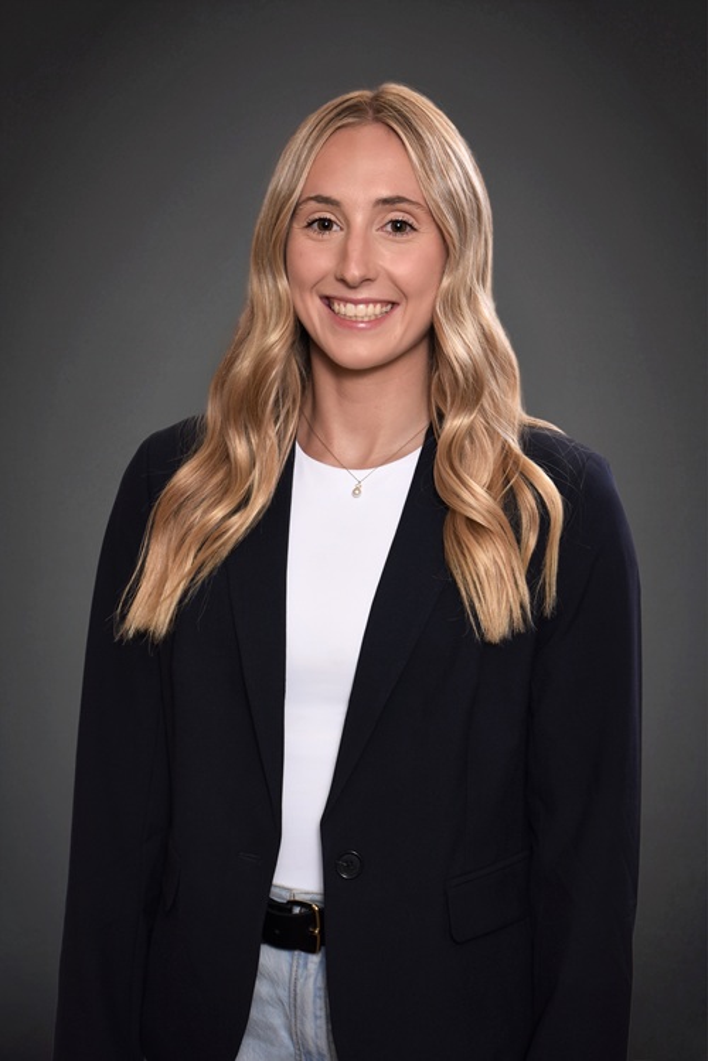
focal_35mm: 72
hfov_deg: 18.9
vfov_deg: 28.1
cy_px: 530
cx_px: 354
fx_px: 2124
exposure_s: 1/200
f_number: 5.6
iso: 500
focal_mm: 48
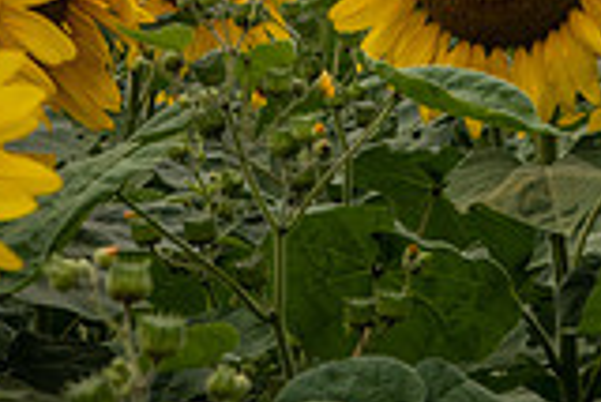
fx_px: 6667
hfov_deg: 5.2
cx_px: 492
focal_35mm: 399
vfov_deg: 3.4
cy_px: -209
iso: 400
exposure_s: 1/250
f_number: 22
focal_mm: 110
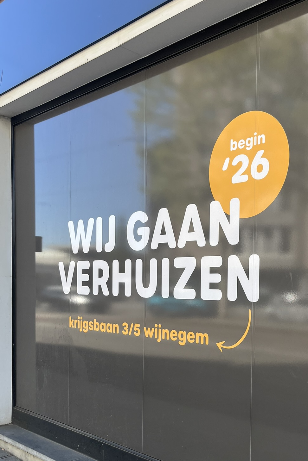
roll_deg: -1.0
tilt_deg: -2.4
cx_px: 223
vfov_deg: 49.8
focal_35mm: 38
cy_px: 308
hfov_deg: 34.5
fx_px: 487
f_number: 1.6
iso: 50
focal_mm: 5.1
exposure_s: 1/454
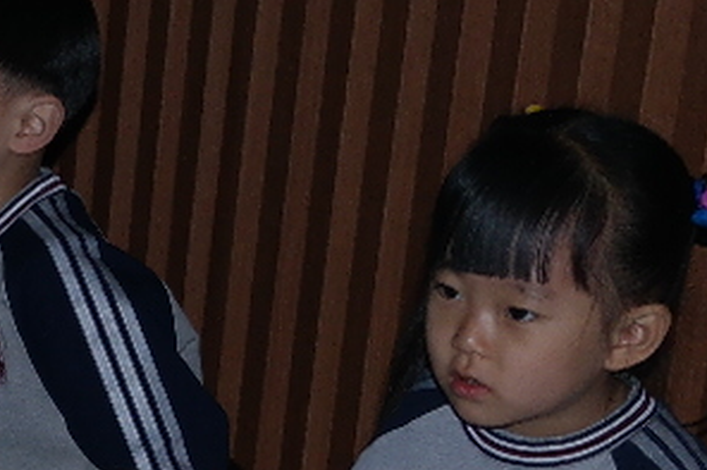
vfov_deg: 7.6
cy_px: 816
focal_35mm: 175
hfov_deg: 11.2
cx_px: -380
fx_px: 3435
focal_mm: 20
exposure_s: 1/40
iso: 400
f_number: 3.5
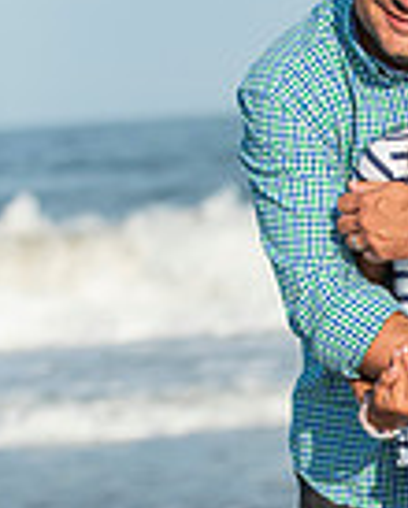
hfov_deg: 5.8
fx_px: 3991
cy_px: 408
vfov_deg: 7.3
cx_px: 538
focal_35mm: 265
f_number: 3.5
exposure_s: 1/4000
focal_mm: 86
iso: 250
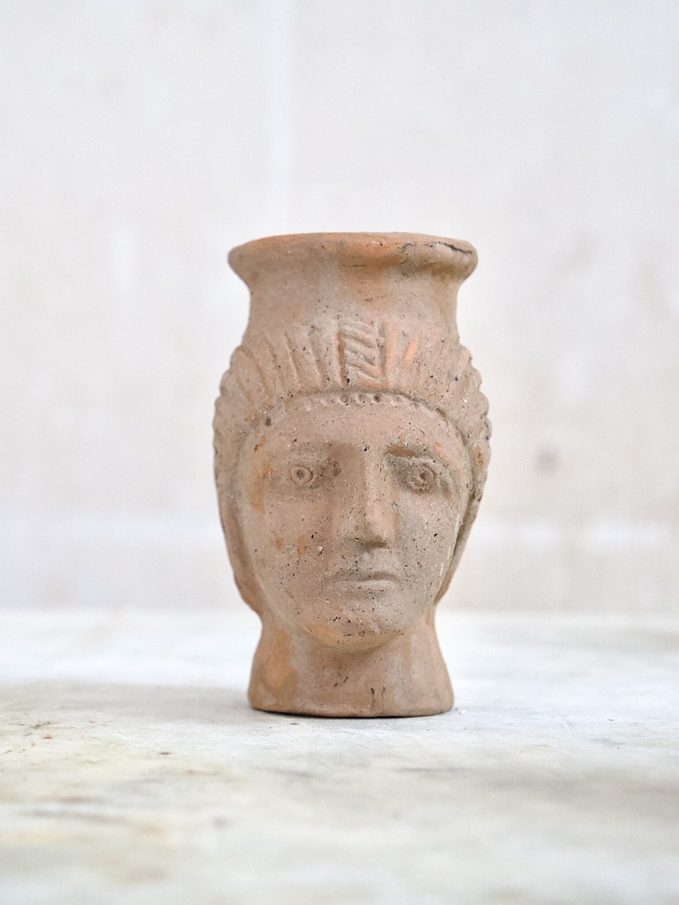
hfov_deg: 18.4
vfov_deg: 24.4
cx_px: 340
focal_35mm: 80
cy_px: 452
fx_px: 2092
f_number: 3.9
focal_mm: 40
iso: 3200
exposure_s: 1/60
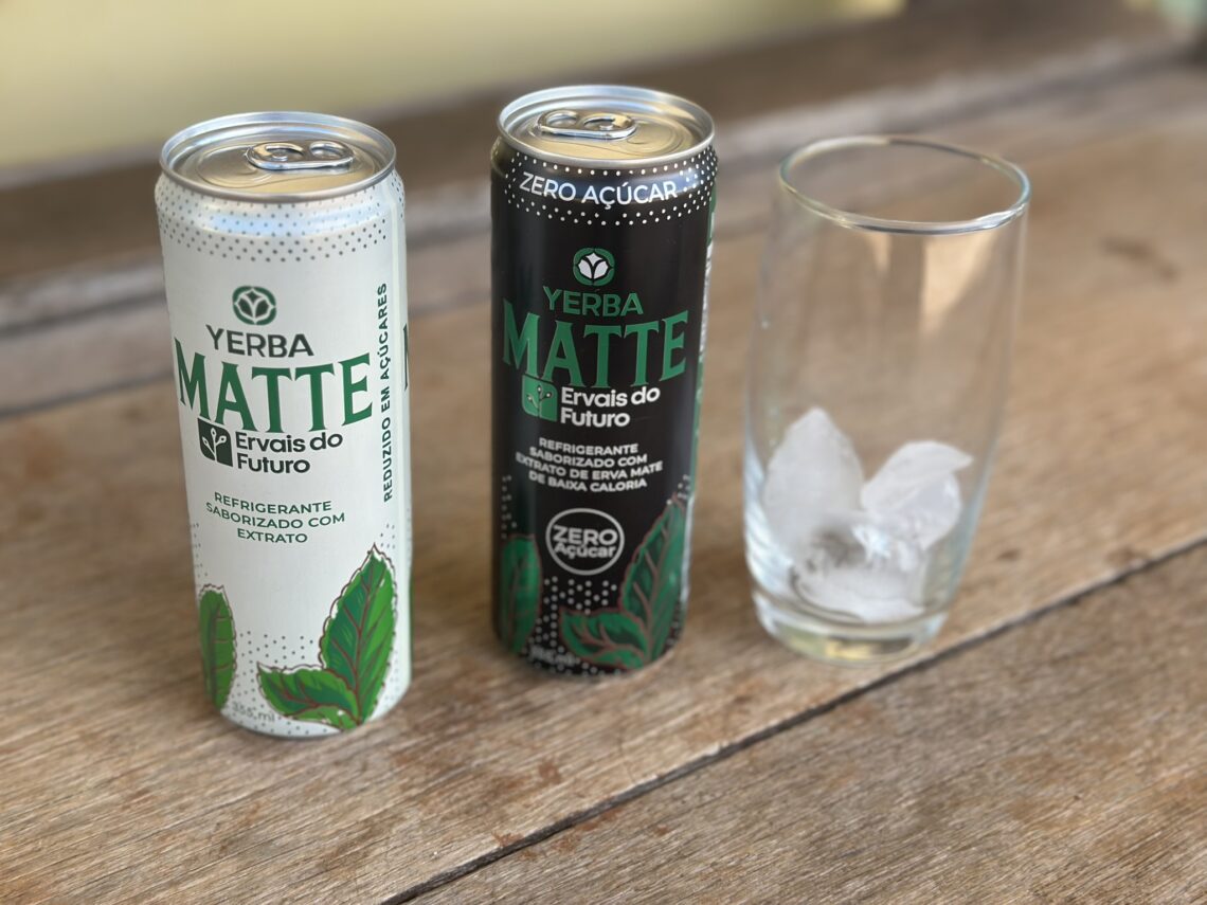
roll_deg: -0.4
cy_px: 452
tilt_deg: -25.9
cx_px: 604
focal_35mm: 48
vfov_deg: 30.3
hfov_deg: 39.7
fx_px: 1674
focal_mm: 6.86
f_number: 1.78
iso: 80
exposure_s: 1/659
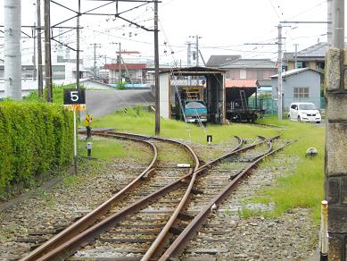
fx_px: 963
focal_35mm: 96
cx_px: 174
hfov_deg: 20.4
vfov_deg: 15.4
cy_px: 130
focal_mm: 17.1
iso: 100
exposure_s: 1/200
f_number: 5.2
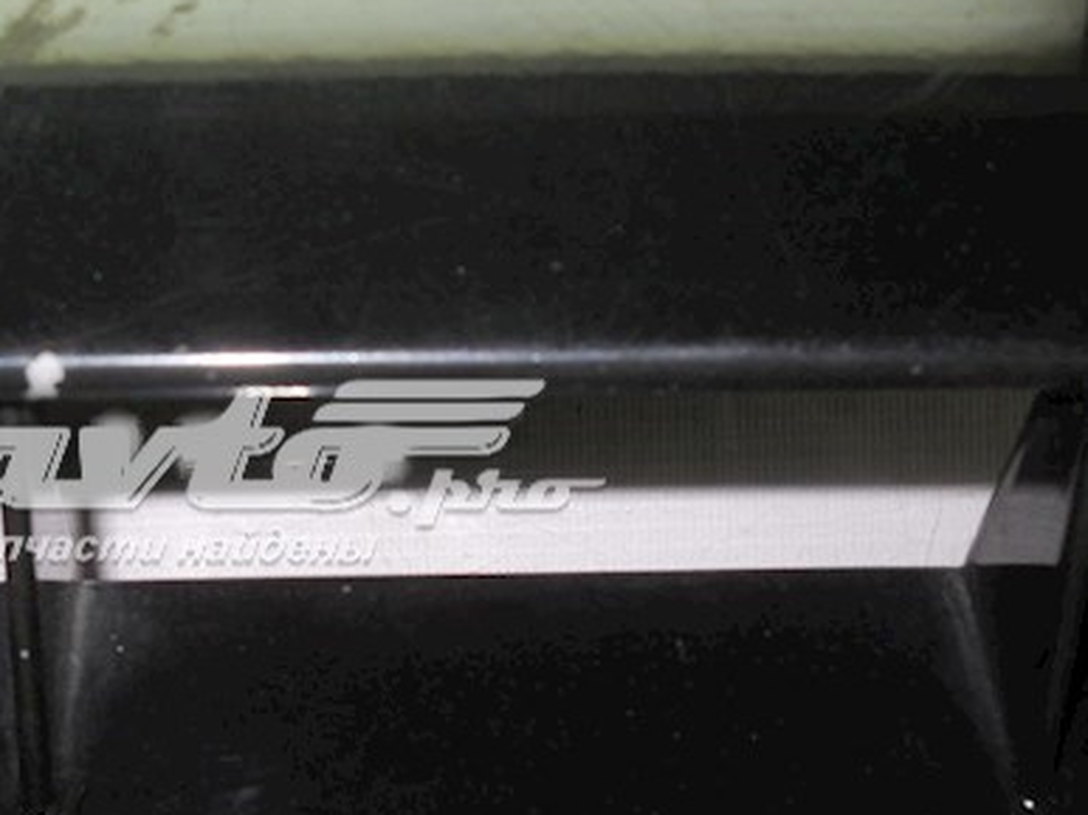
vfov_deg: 21.6
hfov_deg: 28.1
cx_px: 265
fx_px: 2136
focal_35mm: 68
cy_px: 465
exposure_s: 1/30
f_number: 5.5
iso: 80
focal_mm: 6.72
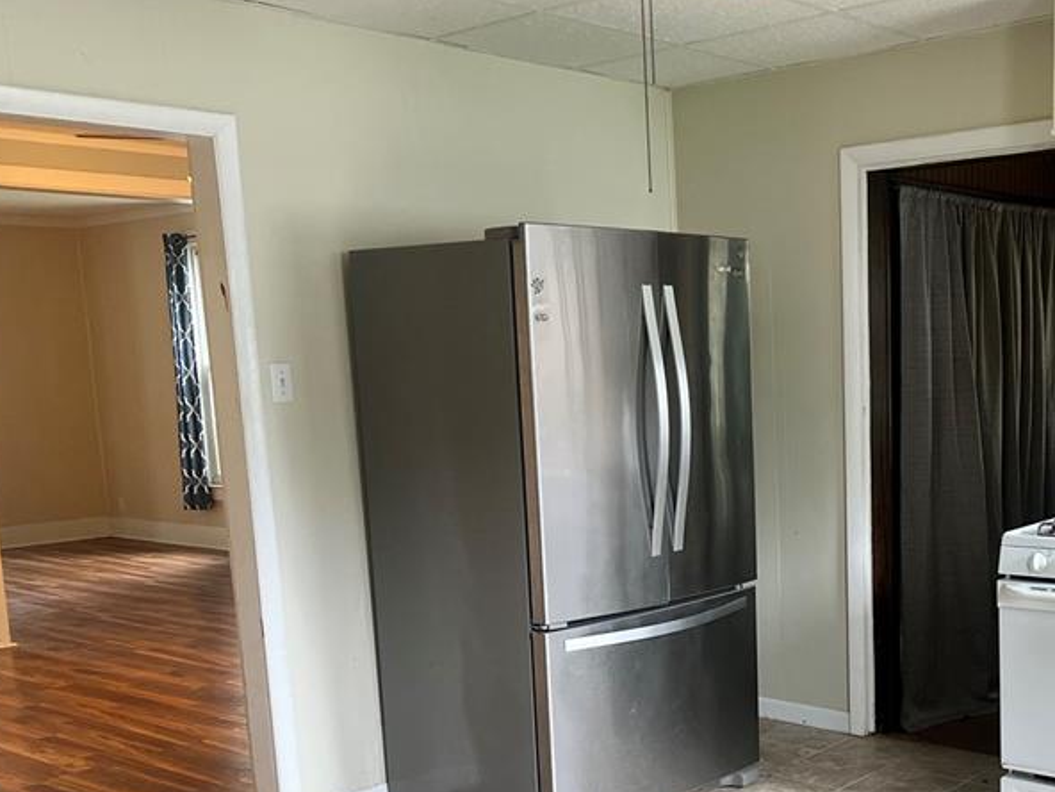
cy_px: 612
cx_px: 800
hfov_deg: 40.8
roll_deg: +1.2
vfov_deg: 31.5
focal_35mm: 45
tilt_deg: -8.6
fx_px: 1371
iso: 125
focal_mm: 5.7
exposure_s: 1/113
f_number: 1.5
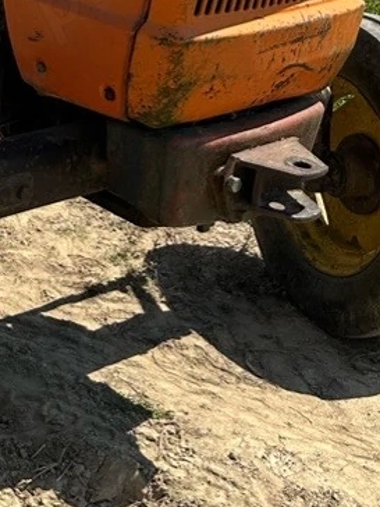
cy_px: -26
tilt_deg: -13.7
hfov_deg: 16.1
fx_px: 1288
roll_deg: -2.8
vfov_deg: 21.3
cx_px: -84
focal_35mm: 88
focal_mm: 6.86
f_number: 1.78
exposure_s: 1/4545
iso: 80
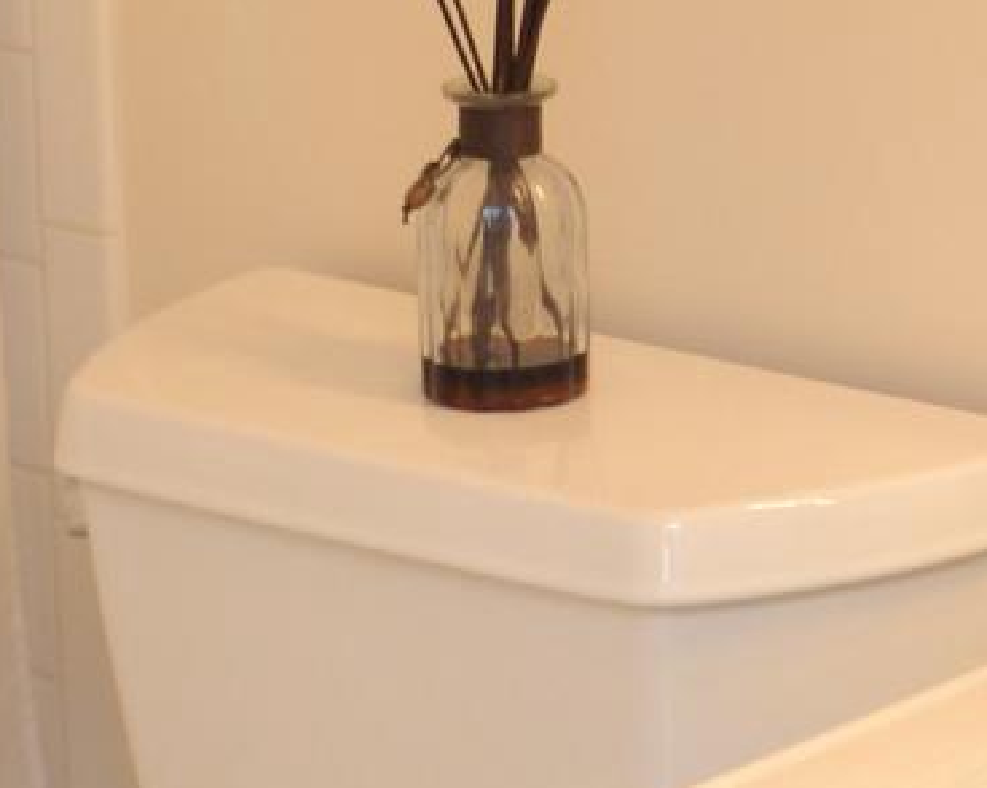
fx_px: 5489
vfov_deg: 8.0
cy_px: -495
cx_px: 1427
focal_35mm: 188
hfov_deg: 10.0
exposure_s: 1/60
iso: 500
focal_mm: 24
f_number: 4.5
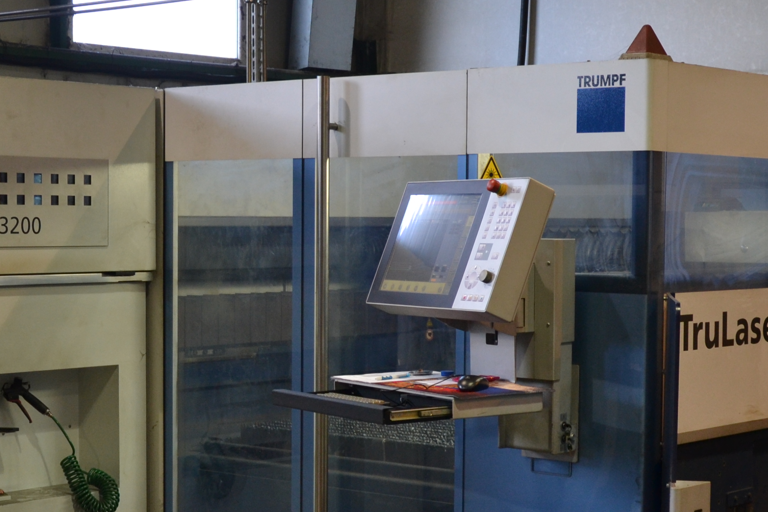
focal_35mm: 83
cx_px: 354
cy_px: 324
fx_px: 1770
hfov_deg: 24.5
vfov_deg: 16.4
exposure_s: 1/50
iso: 400
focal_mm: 24
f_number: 3.8
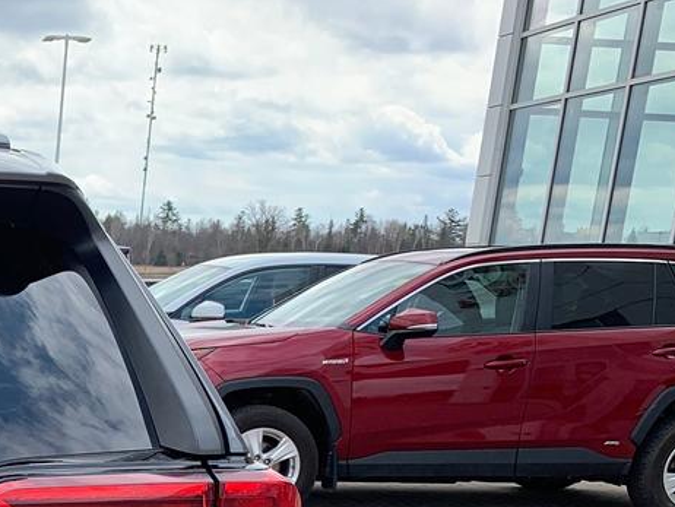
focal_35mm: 72
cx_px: -171
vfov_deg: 19.0
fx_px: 1405
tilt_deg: -14.1
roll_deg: -3.0
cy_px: 650
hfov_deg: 24.1
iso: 25
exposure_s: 1/796
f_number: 1.8
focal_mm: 4.25
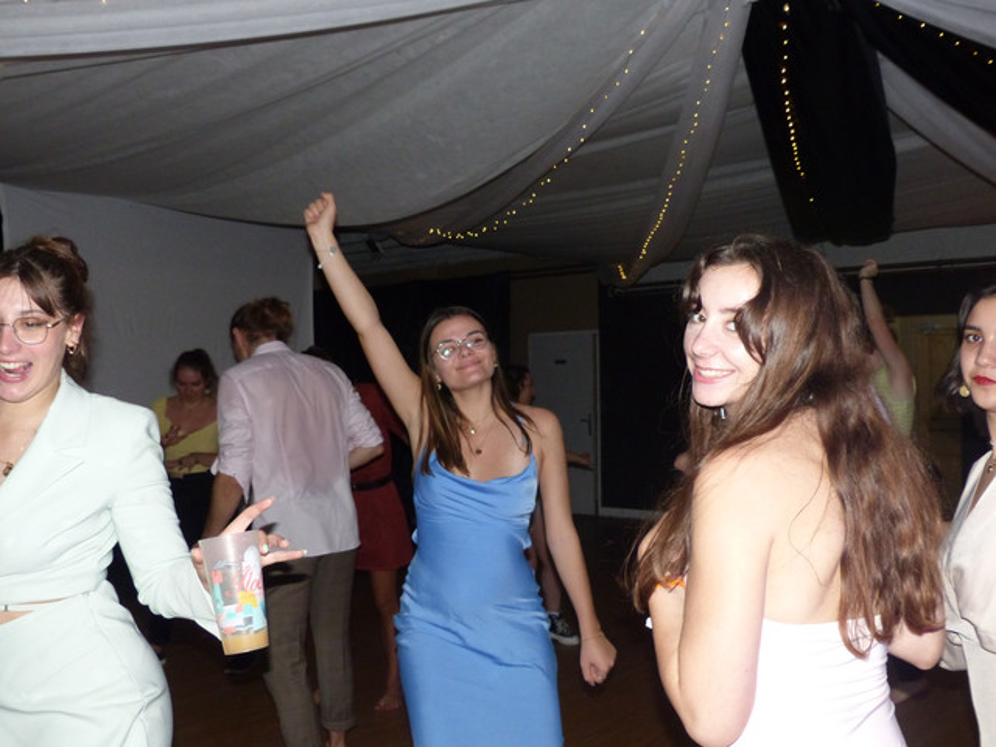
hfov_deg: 51.4
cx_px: 498
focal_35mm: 36
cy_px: 374
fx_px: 1036
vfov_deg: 39.7
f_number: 2.8
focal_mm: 6.4
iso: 400
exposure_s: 1/80
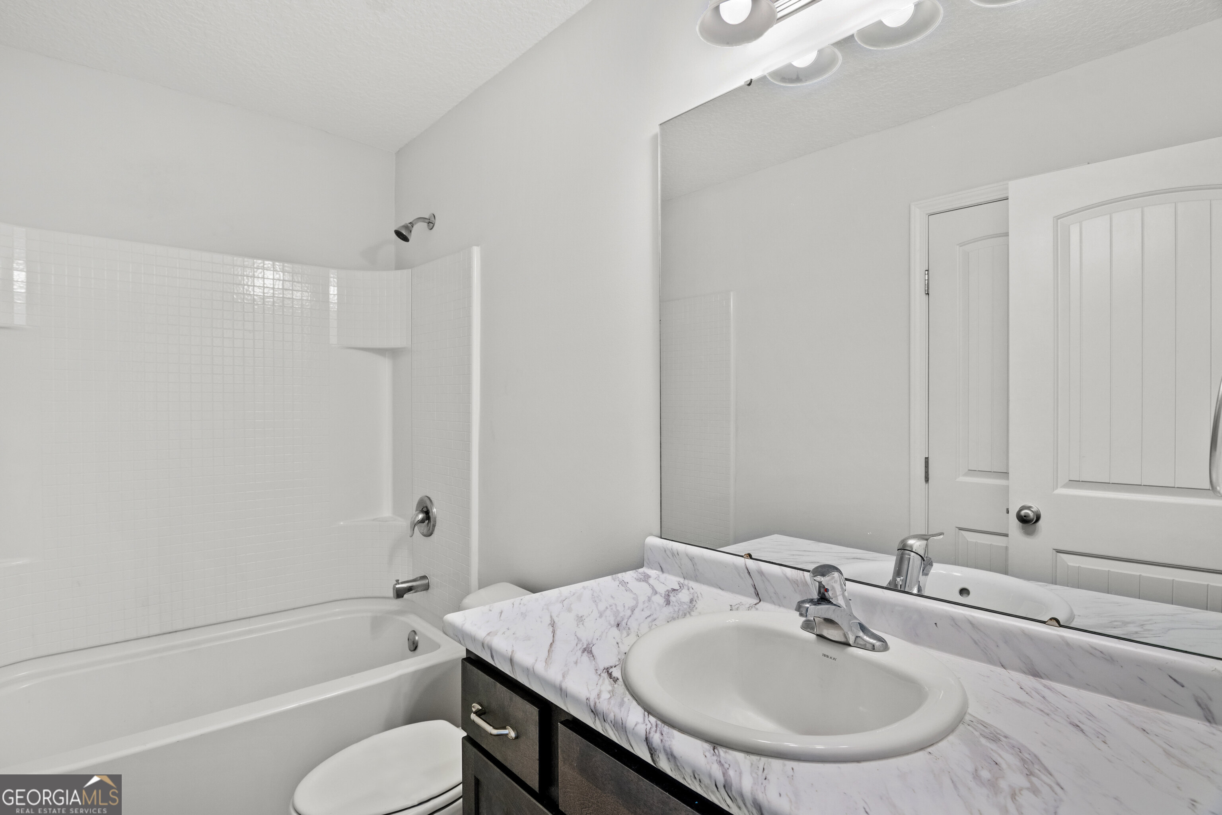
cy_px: 408
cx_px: 611
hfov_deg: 95.0
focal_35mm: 16
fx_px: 560
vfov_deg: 72.1
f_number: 7.1
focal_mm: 11
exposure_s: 1/2.5
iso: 250
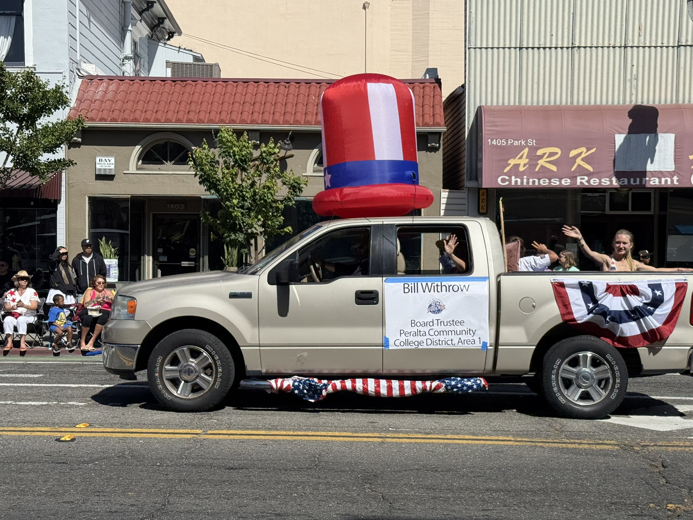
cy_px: 271
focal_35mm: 54
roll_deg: +1.0
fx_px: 1081
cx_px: 386
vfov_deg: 27.0
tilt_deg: -1.7
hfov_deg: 35.5
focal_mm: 6.76
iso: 64
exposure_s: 1/7143
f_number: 1.78
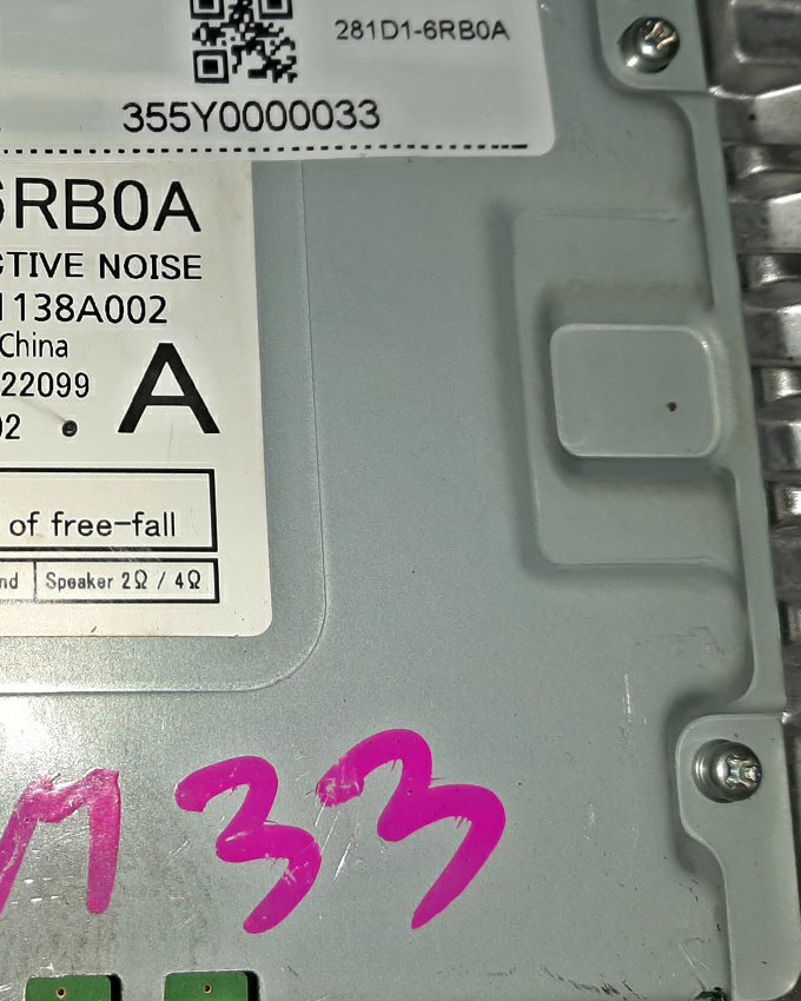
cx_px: 29
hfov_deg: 32.5
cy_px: 372
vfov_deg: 42.6
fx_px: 1274
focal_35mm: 43
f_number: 1.7
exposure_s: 1/50
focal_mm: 3.93
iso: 213
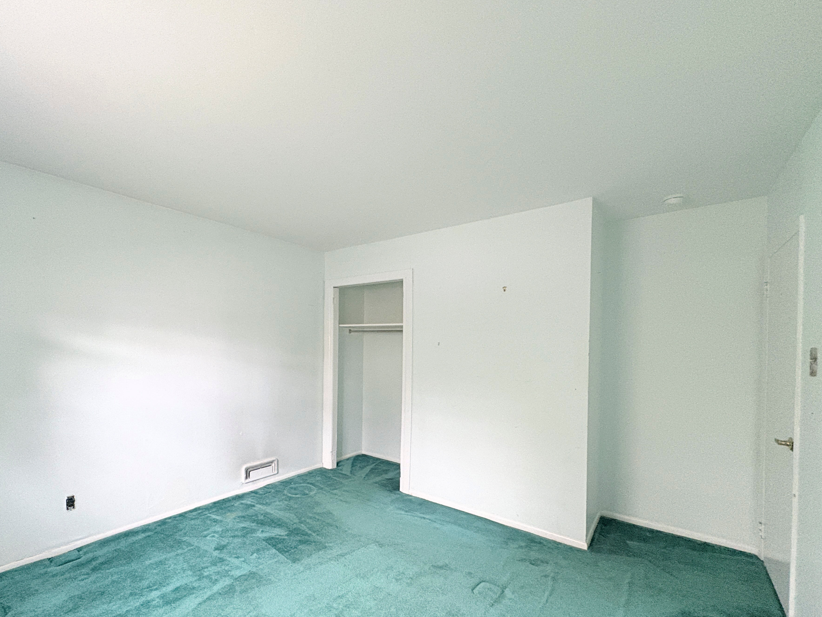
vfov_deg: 77.7
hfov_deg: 94.0
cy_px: 349
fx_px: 380
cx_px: 357
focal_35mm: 16
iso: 640
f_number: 2.2
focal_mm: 2.22
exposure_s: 1/60
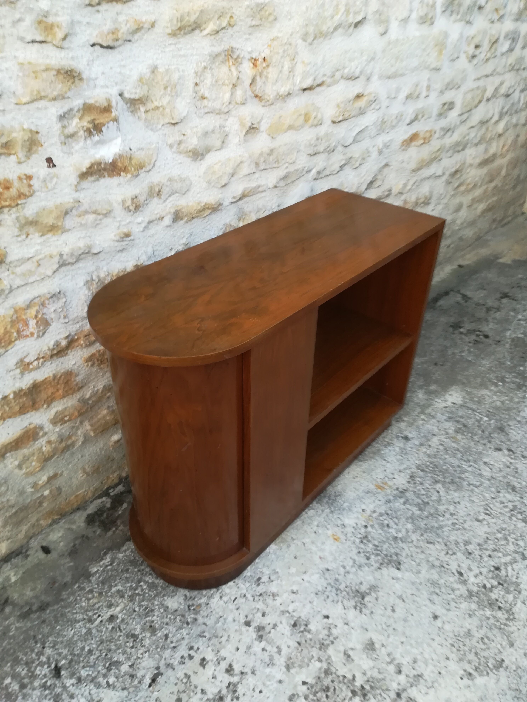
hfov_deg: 53.1
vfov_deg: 67.3
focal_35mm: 26
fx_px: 528
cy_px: 351
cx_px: 264
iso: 64
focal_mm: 3.83
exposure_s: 1/50
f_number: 2.2
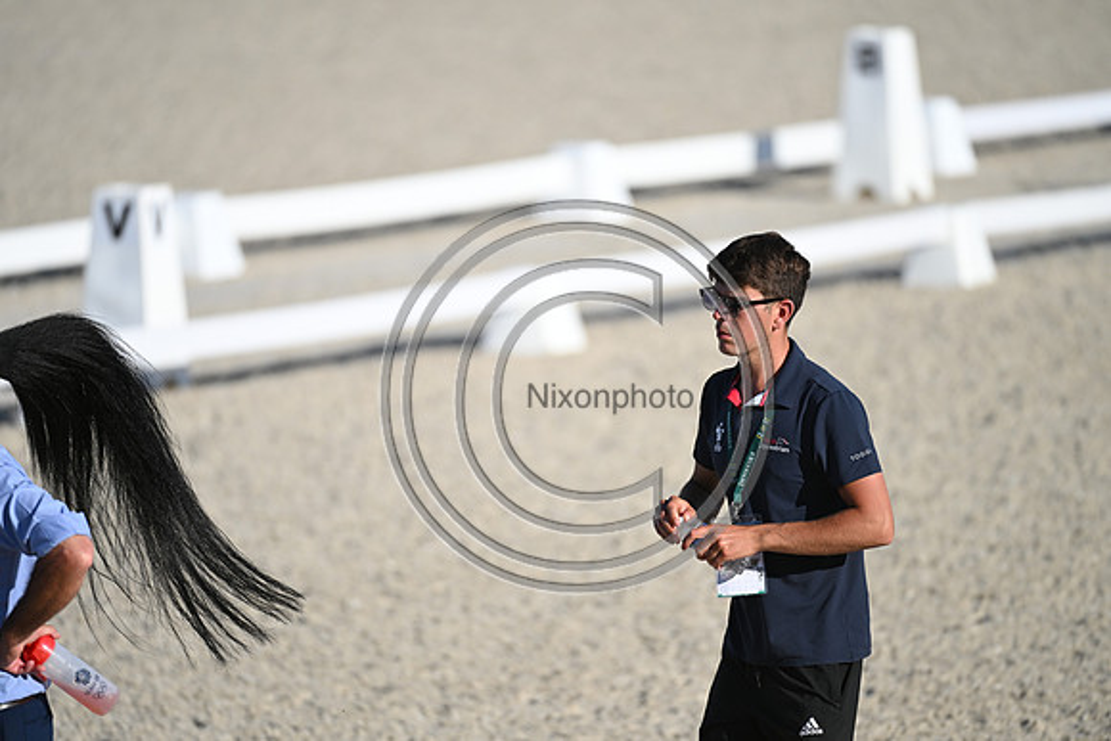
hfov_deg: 5.2
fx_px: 12347
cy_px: 370
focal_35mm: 400
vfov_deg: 3.4
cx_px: 556
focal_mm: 400
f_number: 4.5
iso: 220
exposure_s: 1/1600
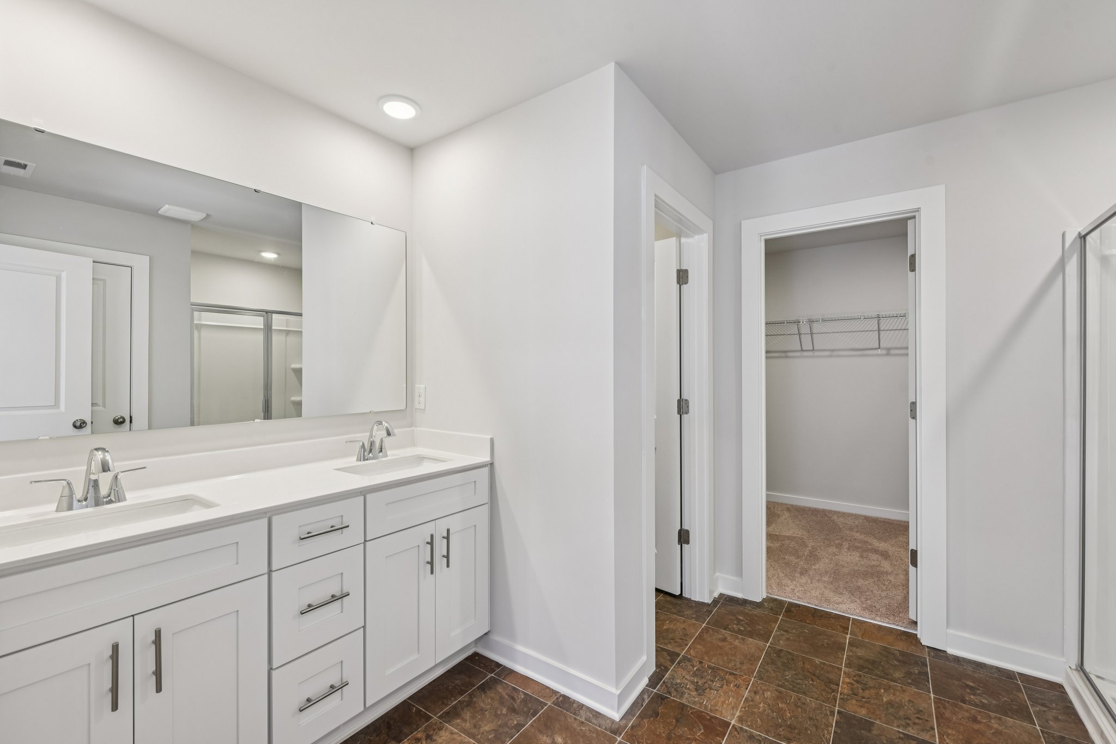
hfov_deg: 100.4
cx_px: 558
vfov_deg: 77.3
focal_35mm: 15
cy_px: 372
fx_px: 465
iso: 200
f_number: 8
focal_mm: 15
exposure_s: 1/13
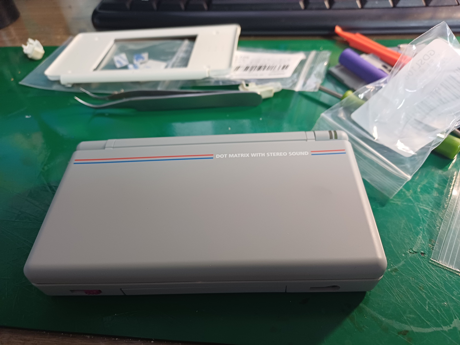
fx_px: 332
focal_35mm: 25
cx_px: 230
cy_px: 172
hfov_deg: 69.4
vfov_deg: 54.9
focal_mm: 4.65
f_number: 1.8
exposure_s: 1/40
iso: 320
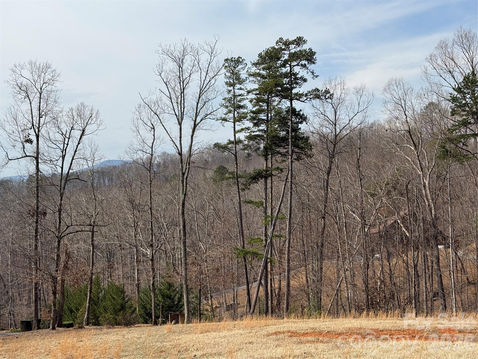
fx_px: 663
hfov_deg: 39.7
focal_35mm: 48
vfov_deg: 30.3
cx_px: 239
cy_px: 180
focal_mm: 6.76
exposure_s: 1/5208
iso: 64
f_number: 1.78
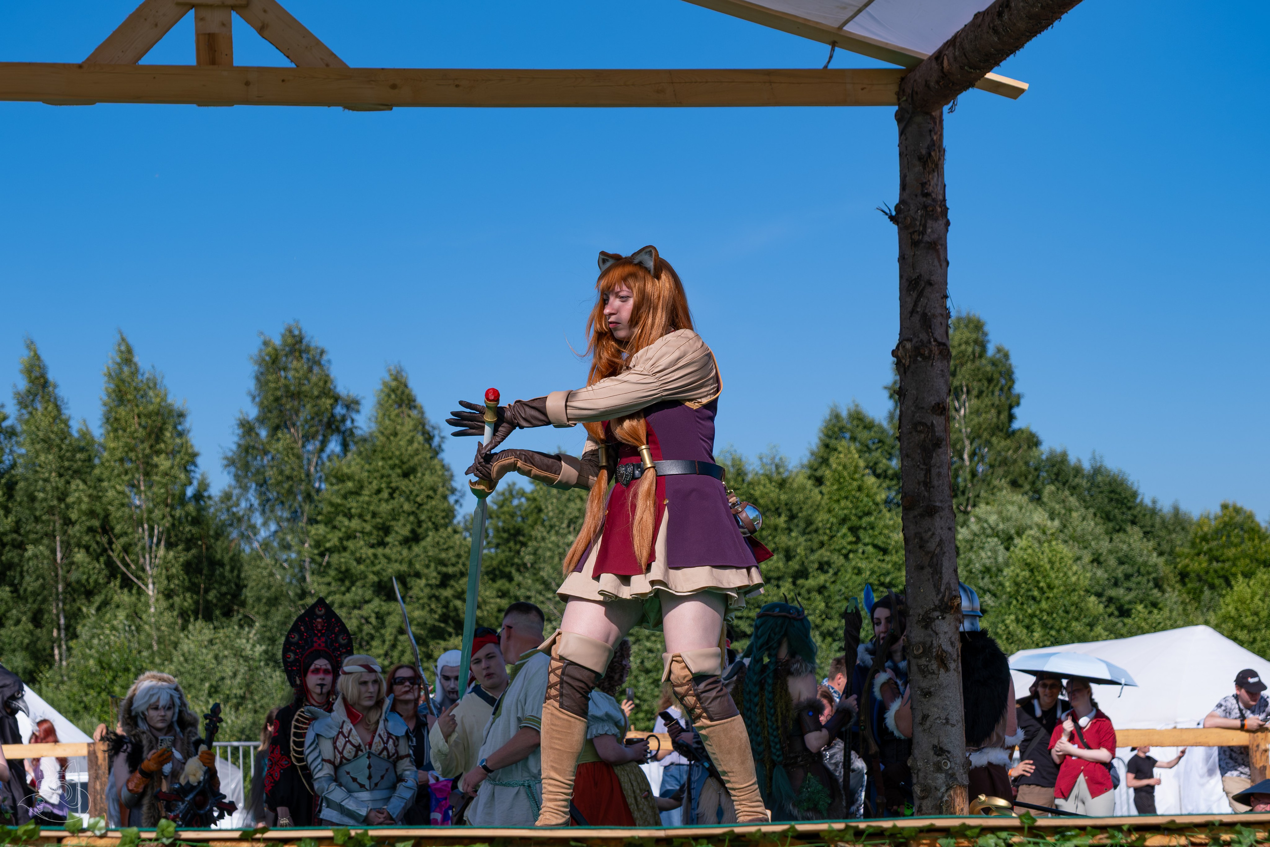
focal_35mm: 78
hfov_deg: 26.1
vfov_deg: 17.6
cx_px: 596
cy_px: 408
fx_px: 2735
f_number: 4
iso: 160
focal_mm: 44.1
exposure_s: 1/1600
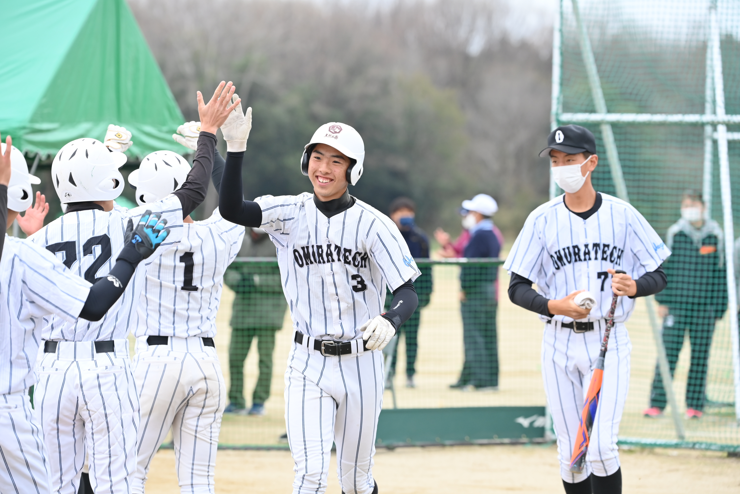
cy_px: 247
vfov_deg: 7.0
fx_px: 4008
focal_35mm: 195
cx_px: 370
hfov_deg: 10.5
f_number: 5
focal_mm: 195
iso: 1250
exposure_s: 1/1250
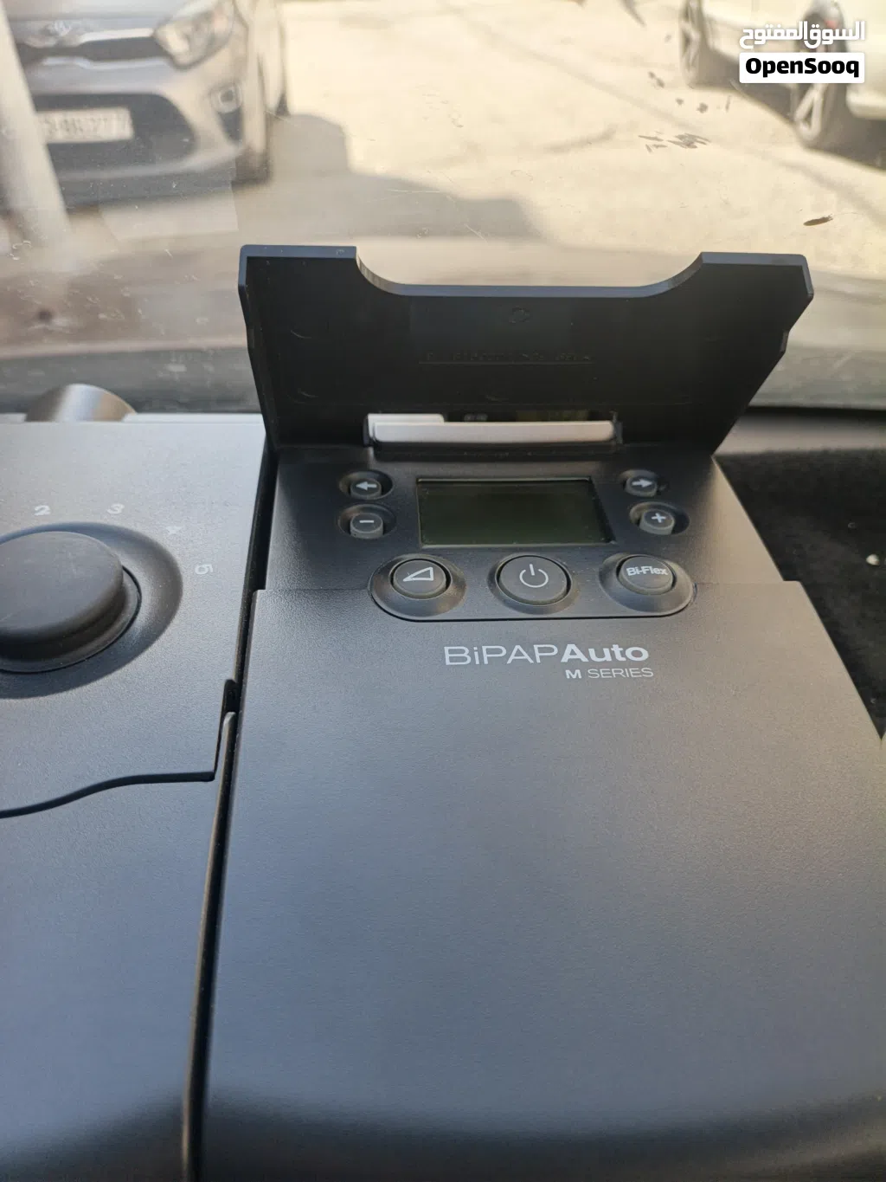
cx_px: 443
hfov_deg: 58.9
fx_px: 785
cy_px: 591
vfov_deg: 73.9
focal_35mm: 23
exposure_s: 1/111
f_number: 1.79
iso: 70
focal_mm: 4.71
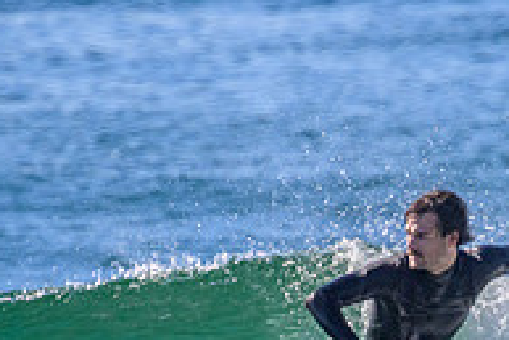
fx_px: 33929
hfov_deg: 0.9
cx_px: 454
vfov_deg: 0.6
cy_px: 436
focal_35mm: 2398
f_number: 11
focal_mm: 800
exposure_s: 1/2000
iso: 1250
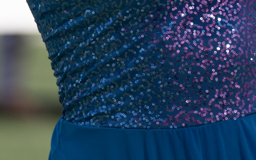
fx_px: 10821
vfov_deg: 0.8
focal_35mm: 1551
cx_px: 332
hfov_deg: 1.4
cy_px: -226
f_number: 2.8
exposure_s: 1/1600
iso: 100
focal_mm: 192
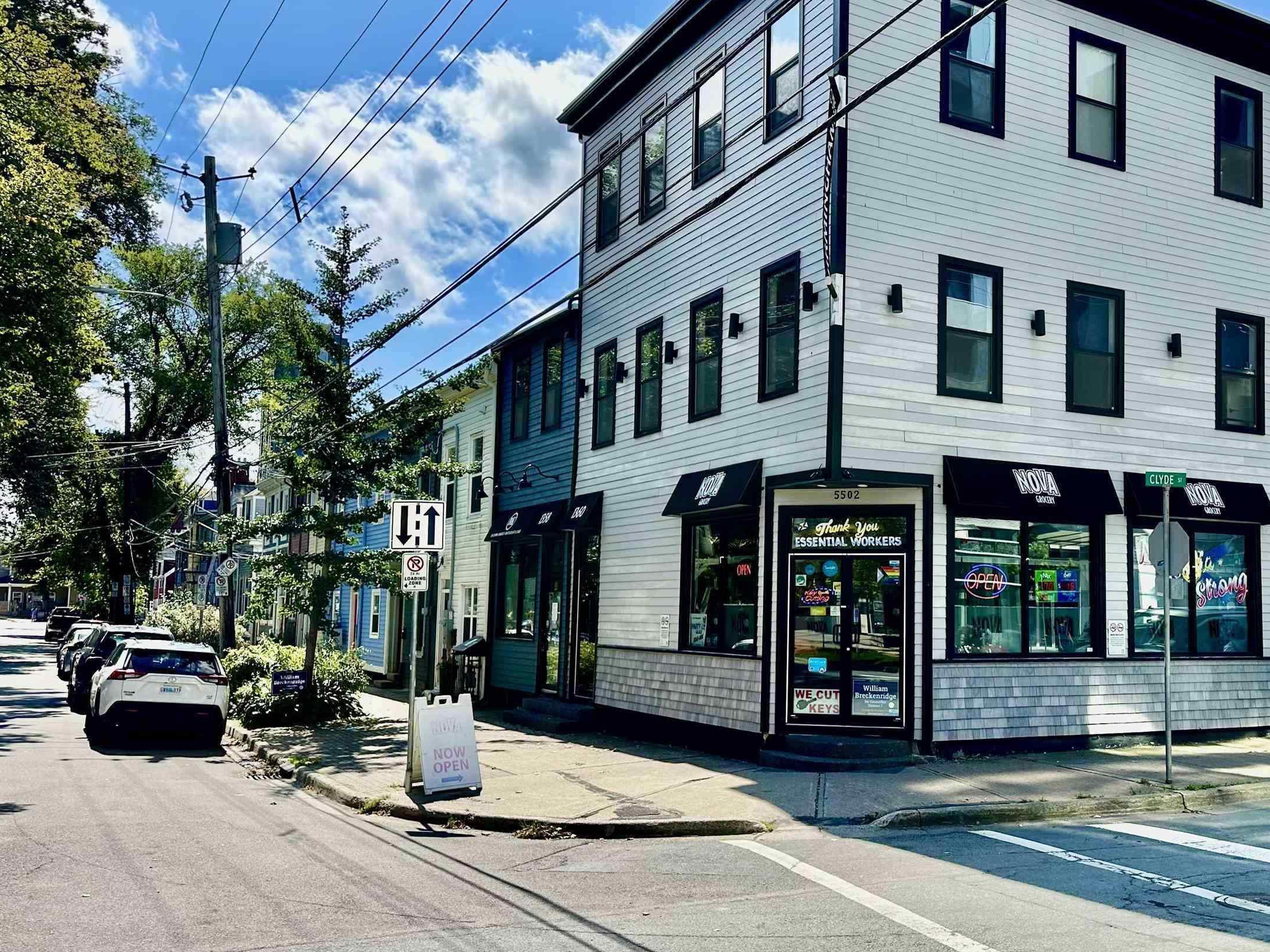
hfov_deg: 52.8
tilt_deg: +5.0
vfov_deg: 41.8
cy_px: 497
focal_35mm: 34
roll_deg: -0.5
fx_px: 1247
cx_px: 860
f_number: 1.78
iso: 80
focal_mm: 6.86
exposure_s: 1/2967
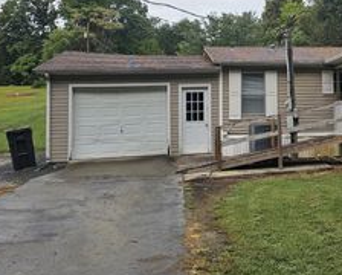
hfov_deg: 35.6
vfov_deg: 30.0
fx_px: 507
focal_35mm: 50
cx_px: 290
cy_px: 80
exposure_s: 1/525
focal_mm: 6.3
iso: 10
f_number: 1.7
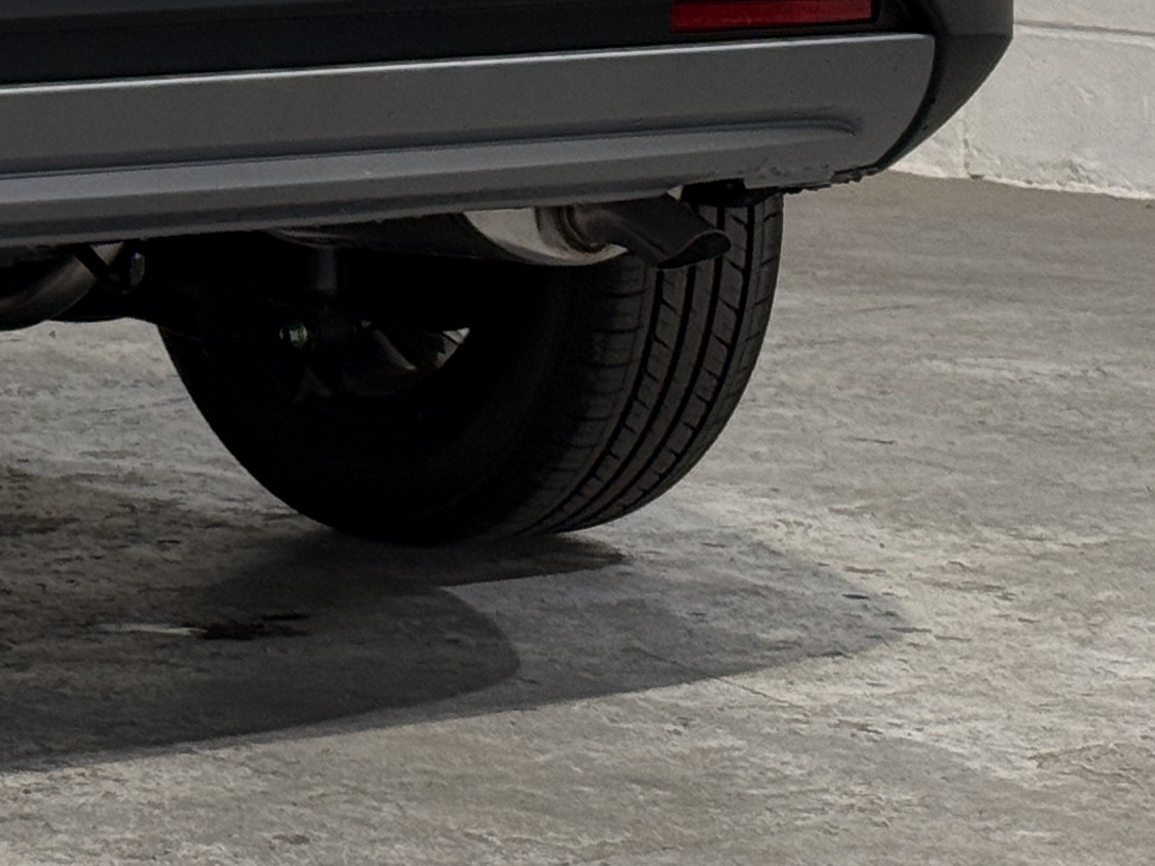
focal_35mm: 178
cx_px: -668
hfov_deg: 10.6
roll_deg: +0.2
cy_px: -480
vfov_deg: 8.1
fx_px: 5939
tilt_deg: +0.4
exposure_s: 1/60
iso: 64
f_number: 1.78
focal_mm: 6.76
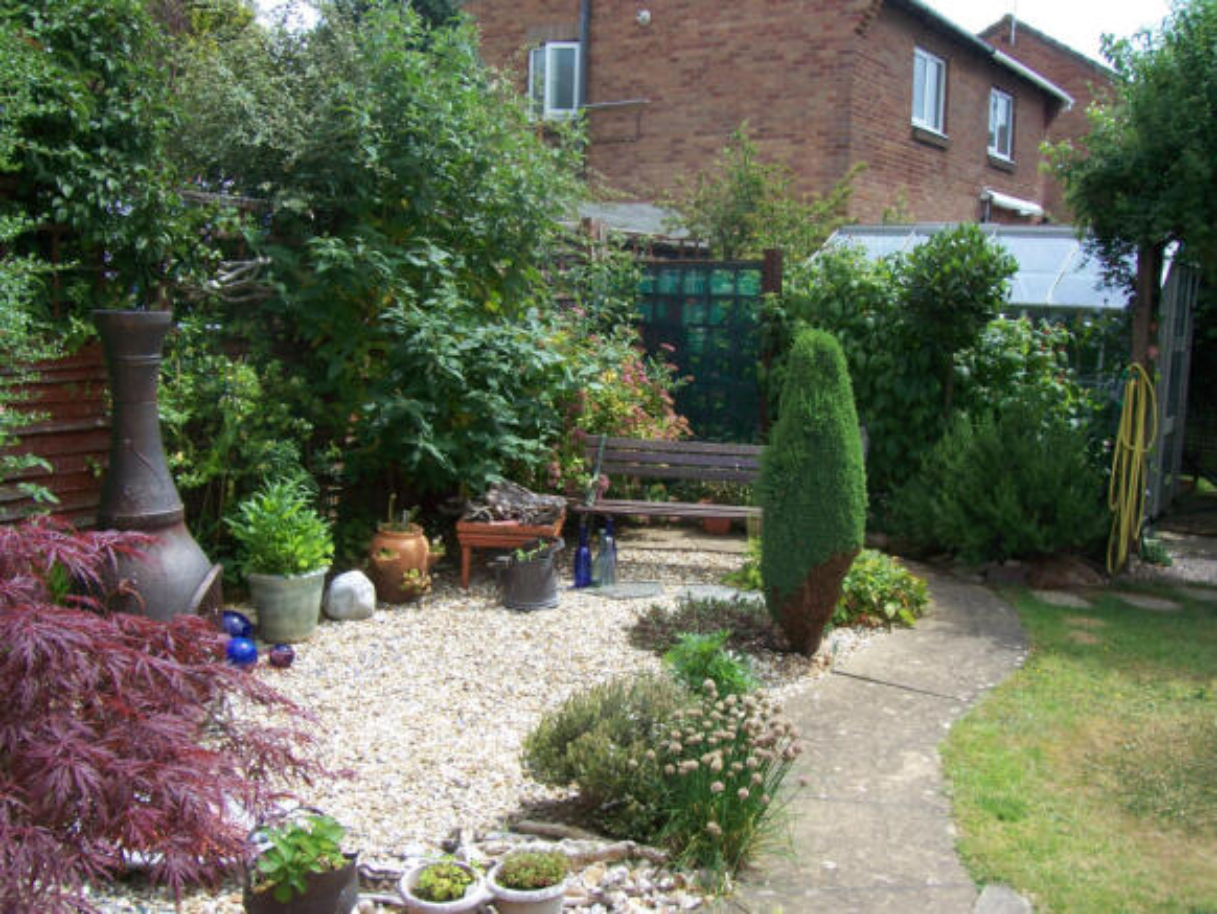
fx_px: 1196
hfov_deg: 53.9
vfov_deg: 41.8
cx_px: 608
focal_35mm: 34
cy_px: 457
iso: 80
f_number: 5.1
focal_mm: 5.6
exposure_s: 1/250
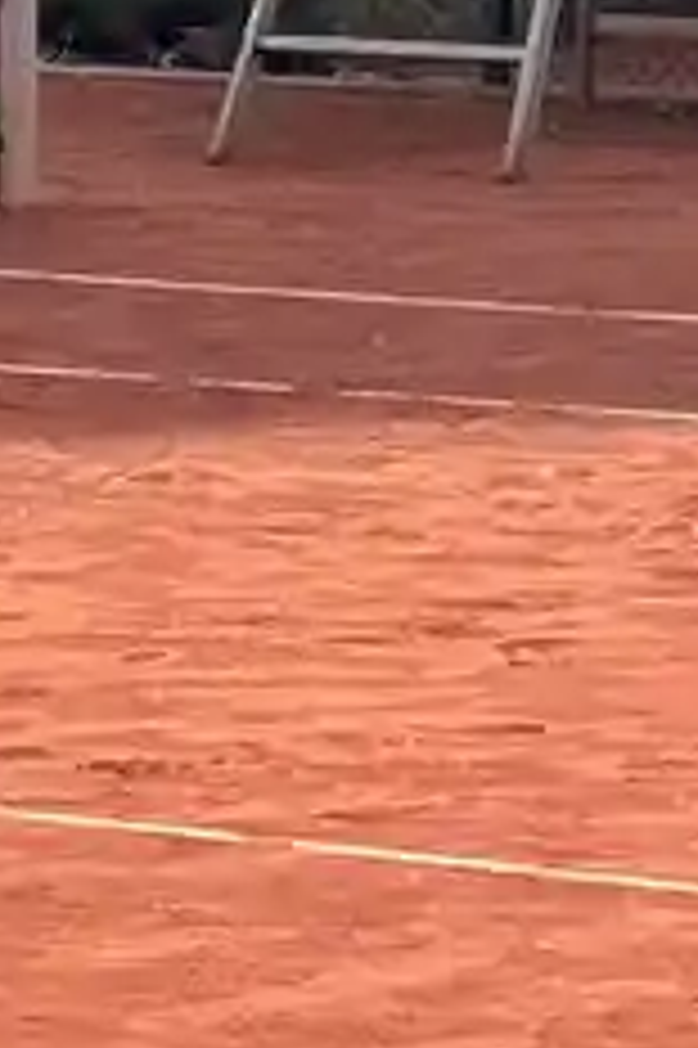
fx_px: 9990
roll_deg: +0.6
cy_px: 882
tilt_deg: -9.1
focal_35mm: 343
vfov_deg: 6.0
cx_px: -1689
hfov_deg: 3.8
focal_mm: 6.76
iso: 64
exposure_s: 1/2513
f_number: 1.78
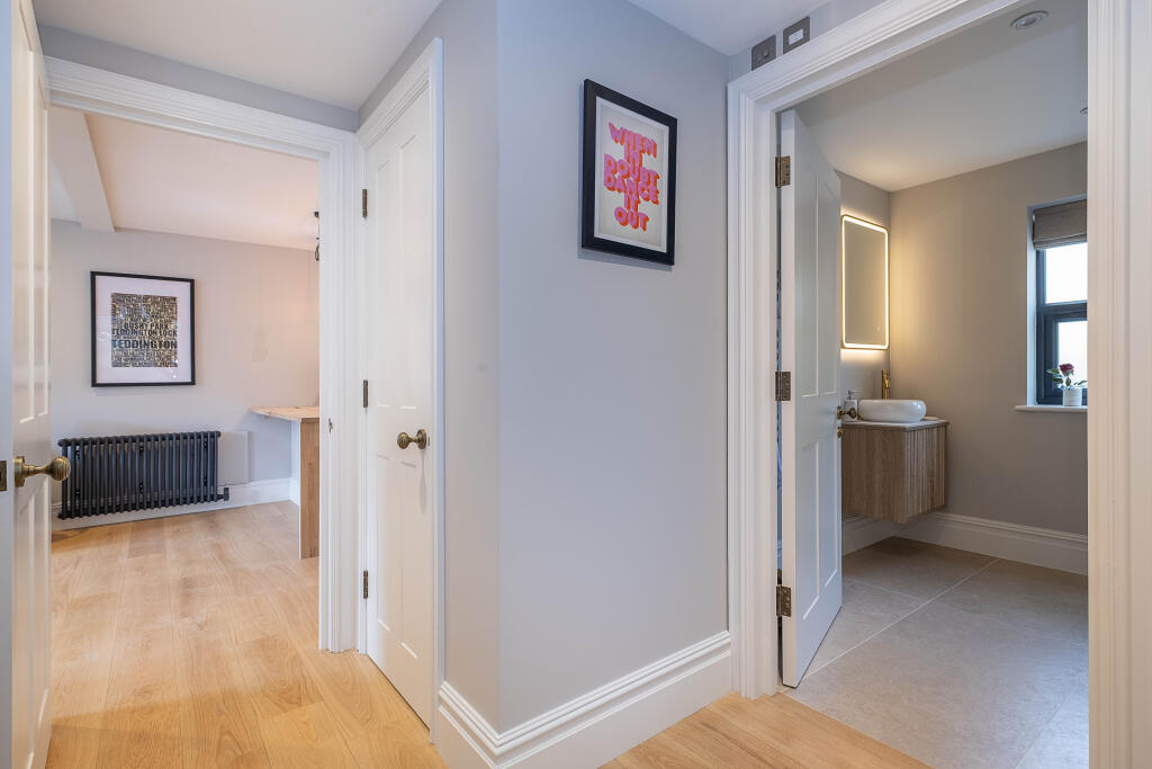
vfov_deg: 73.8
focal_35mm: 16
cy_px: 384
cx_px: 576
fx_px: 512
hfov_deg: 96.7
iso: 250
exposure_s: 1/10
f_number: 5.6
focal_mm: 10.5
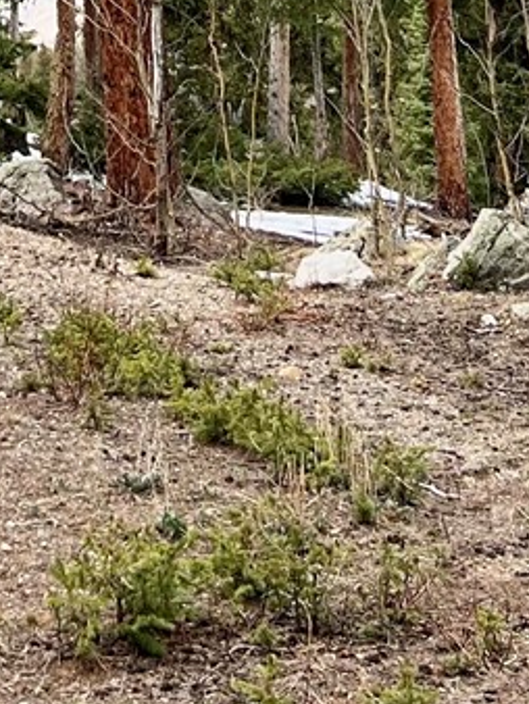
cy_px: -260
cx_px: 156
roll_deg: +2.2
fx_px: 2503
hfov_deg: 12.0
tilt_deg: +11.7
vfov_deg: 15.1
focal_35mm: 123
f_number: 1.5
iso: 50
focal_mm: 5.7
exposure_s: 1/1224
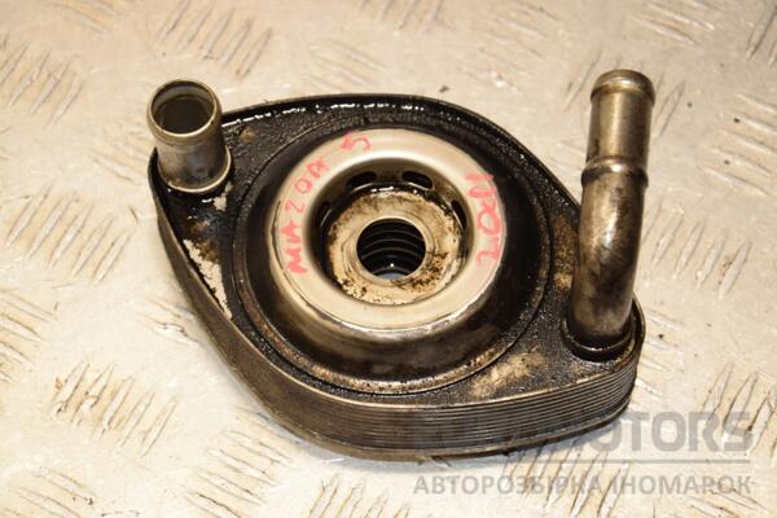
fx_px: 2007
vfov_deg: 14.7
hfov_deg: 21.9
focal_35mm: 93
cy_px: 259
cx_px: 388
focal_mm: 62
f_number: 6.3
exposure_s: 1/200
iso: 800
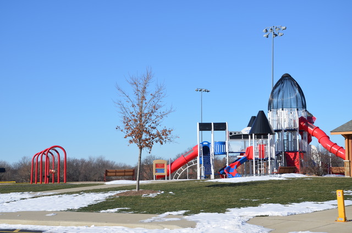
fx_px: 703
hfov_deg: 28.1
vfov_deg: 18.8
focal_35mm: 72
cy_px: 116
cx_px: 176
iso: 100
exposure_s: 1/320
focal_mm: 48
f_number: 9
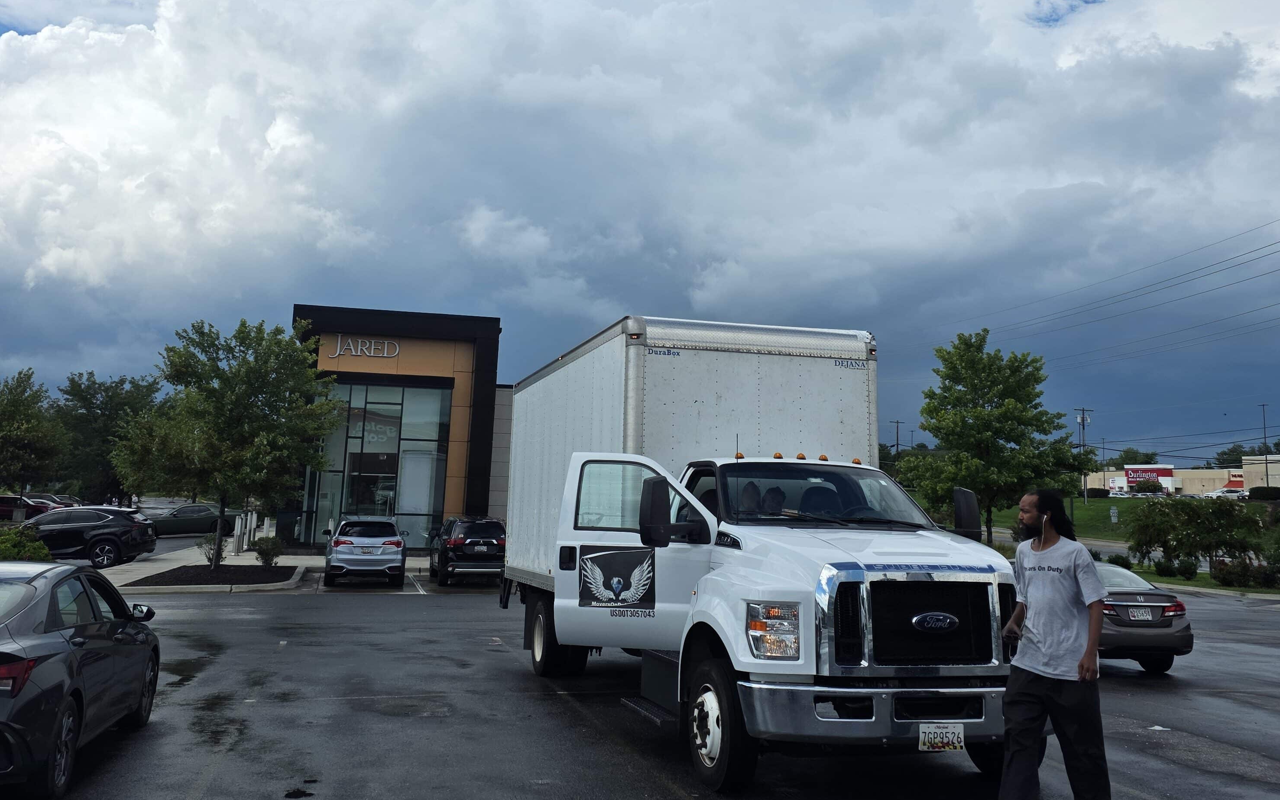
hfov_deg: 58.1
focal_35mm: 33
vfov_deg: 38.1
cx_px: 635
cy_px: 311
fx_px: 1151
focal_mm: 6.3
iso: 64
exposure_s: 1/7944
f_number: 1.7
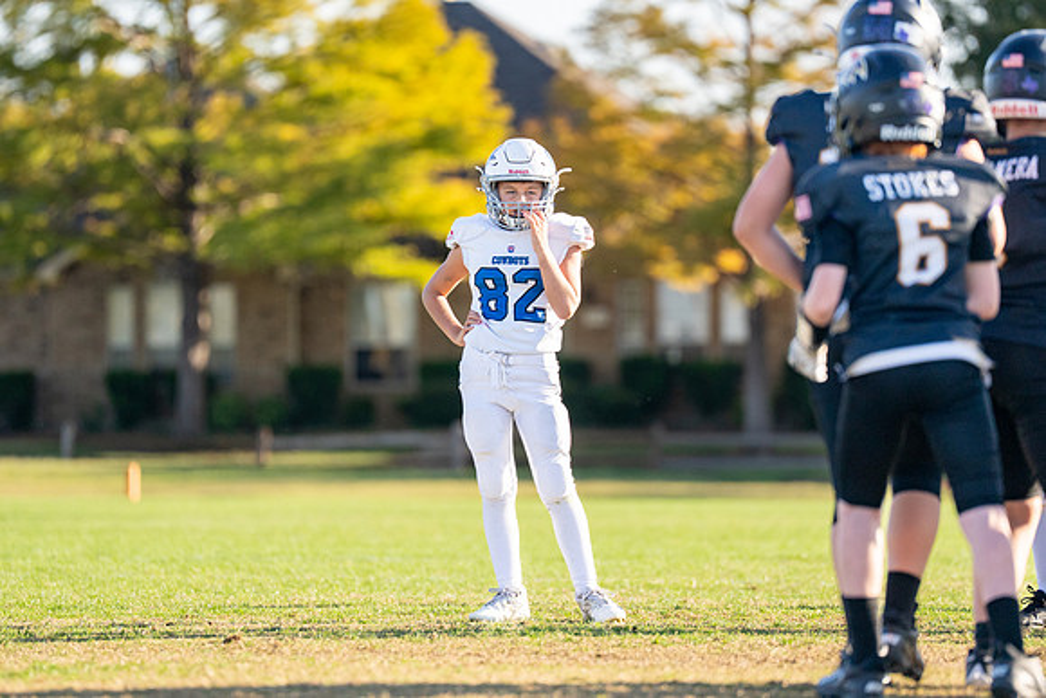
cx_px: 530
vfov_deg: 4.4
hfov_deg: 6.6
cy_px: 339
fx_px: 9099
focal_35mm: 313
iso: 320
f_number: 2.8
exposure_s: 1/3200
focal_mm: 200
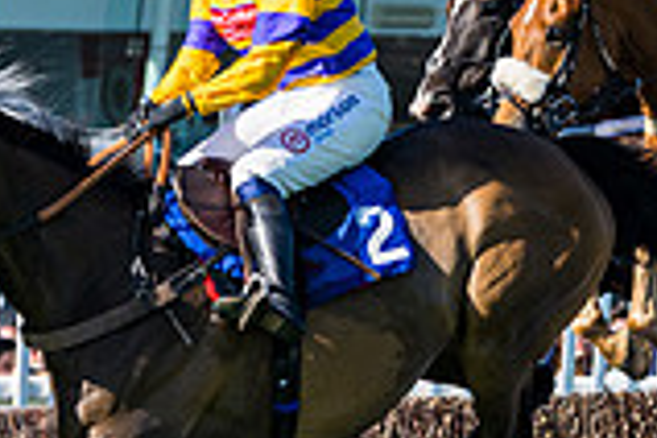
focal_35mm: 466
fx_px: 8504
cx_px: 660
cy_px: 430
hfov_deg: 4.4
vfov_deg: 2.9
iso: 100
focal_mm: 95
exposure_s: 1/1250
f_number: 4
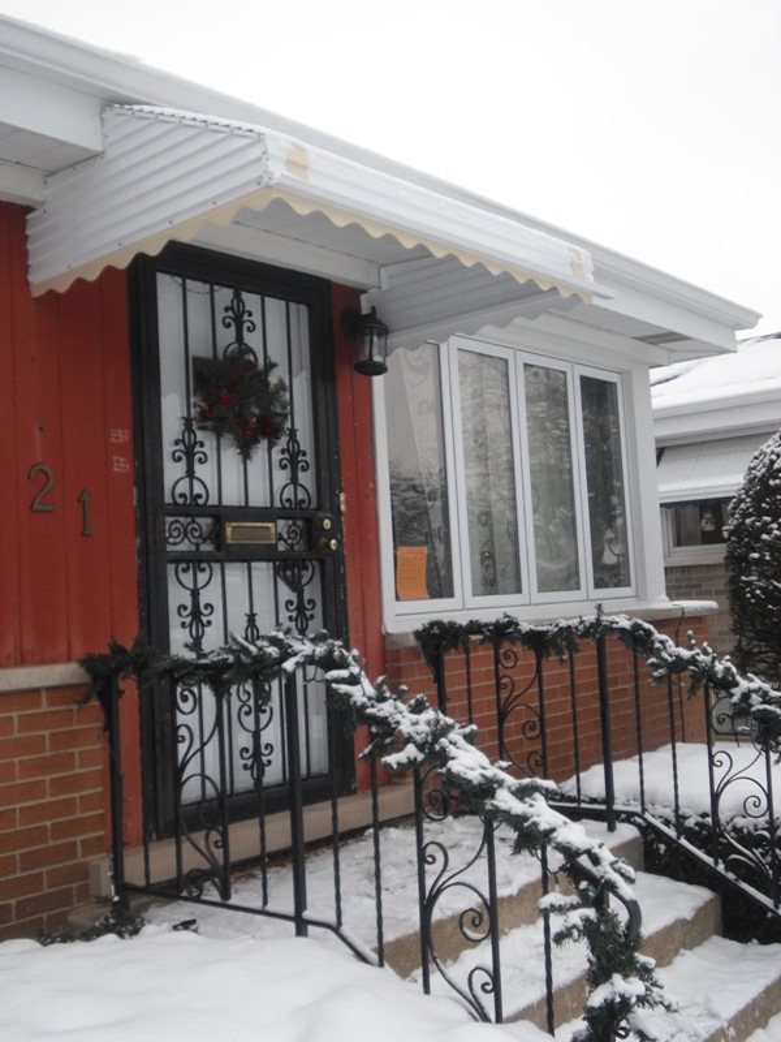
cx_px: 390
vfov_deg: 47.9
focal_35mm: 39
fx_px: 1173
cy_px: 521
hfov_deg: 36.8
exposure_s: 1/80
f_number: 3.1
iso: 100
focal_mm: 6.51
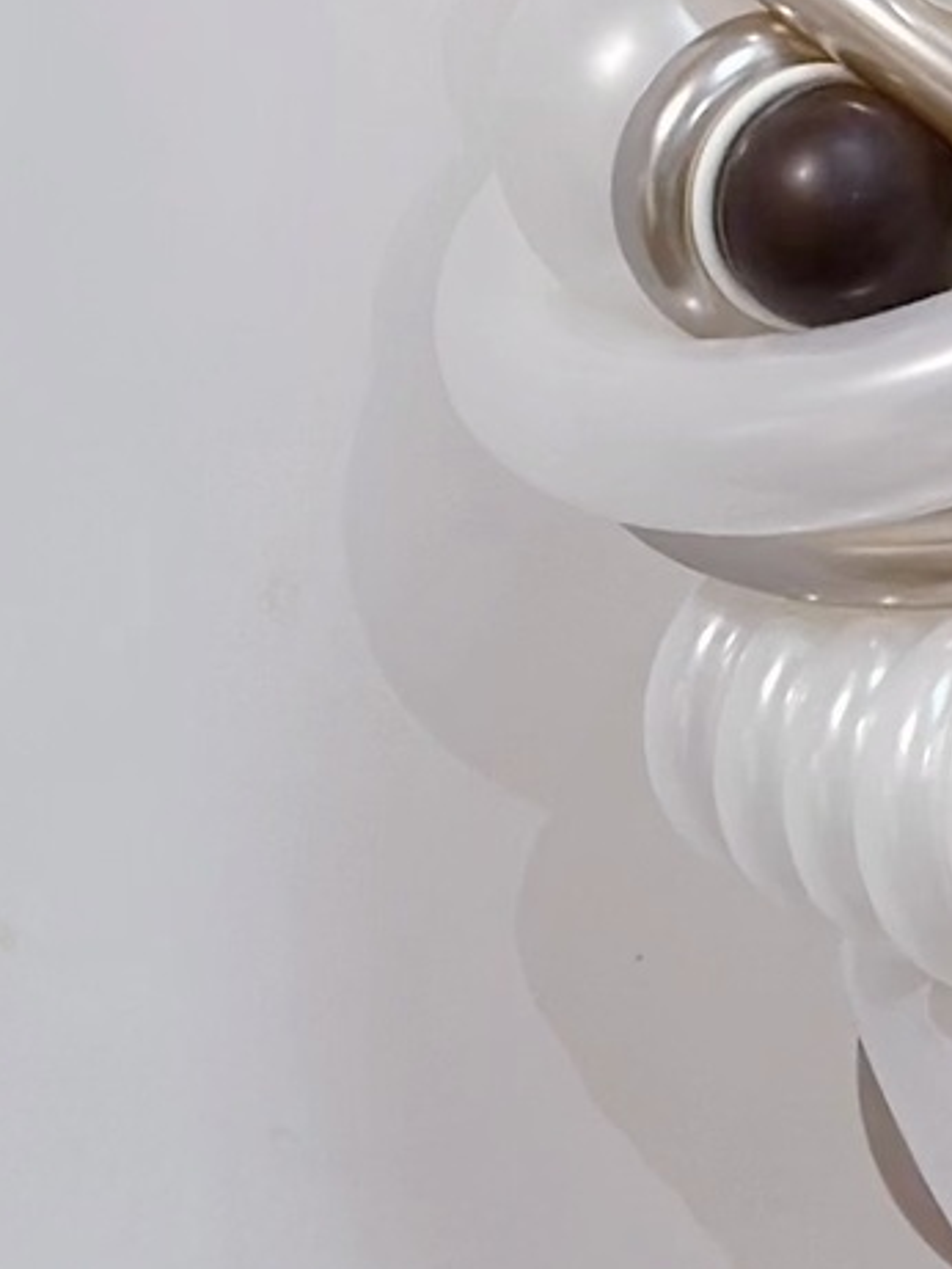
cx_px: 1475
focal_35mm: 250
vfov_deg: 7.8
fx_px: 9163
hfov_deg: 5.9
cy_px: 1569
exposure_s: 1/100
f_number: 1.78
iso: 64
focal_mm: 6.86
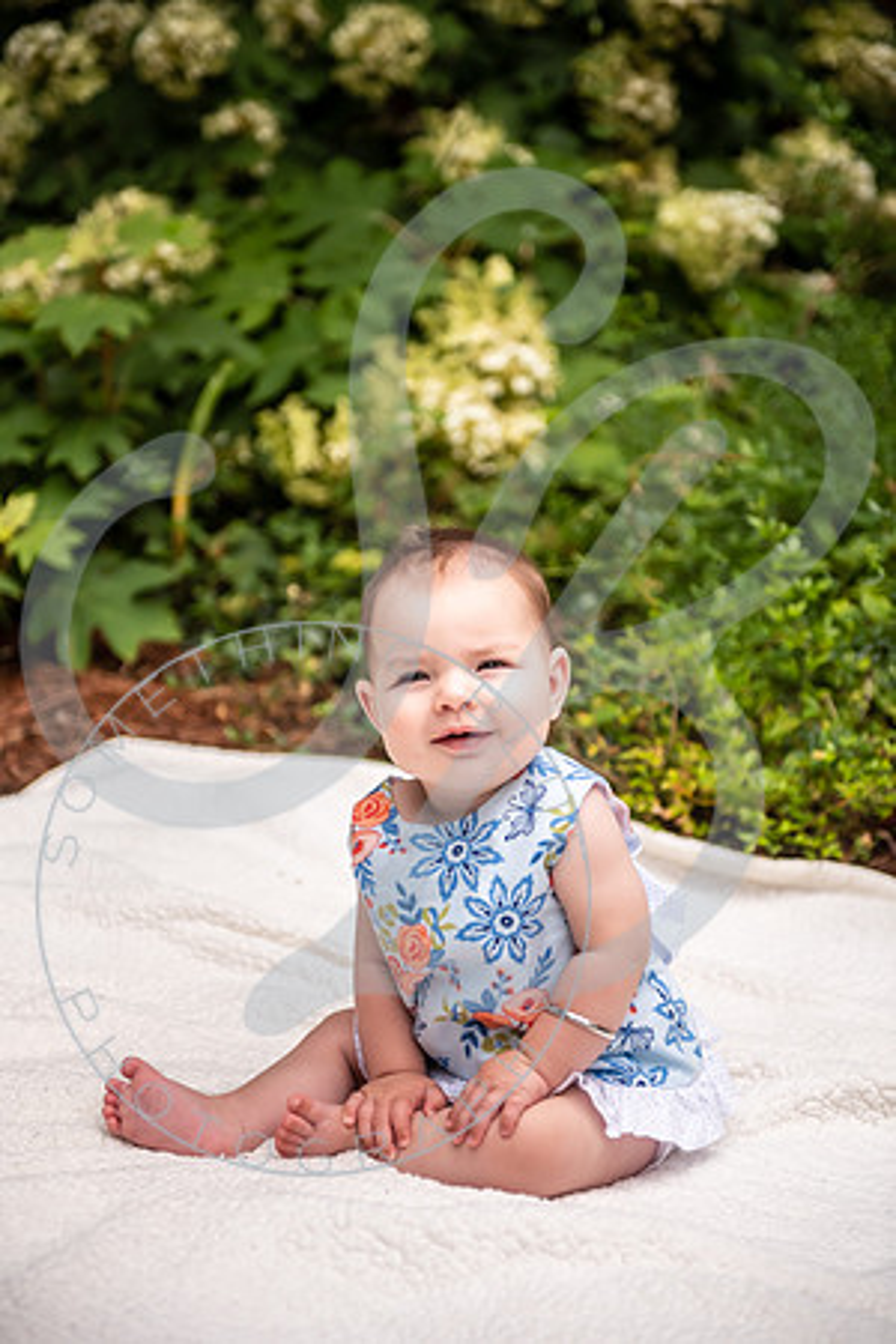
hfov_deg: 19.5
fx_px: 2613
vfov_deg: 28.8
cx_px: 448
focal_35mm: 70
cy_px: 672
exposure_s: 1/2500
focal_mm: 70
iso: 200
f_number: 2.8
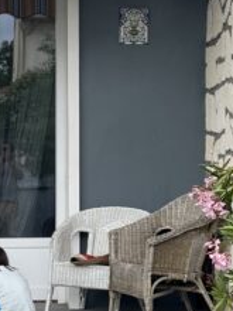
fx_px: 1086
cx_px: 40
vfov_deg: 16.3
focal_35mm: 121
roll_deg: +0.2
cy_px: 140
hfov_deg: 12.2
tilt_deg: +0.0
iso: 50
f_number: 1.6
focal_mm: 5.1
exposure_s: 1/1266
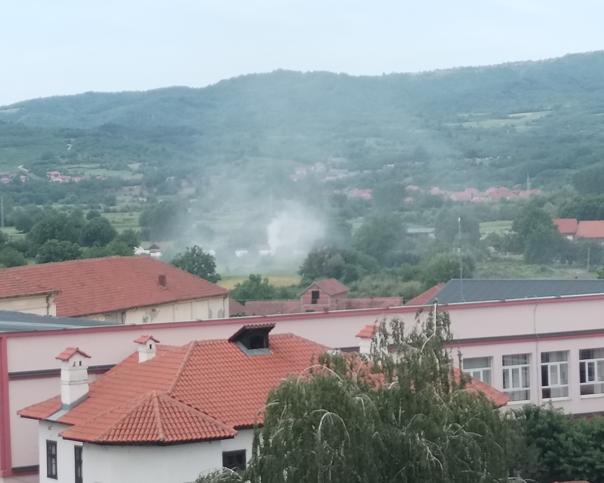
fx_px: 2288
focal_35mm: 128
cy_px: 242
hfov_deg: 15.0
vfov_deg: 12.1
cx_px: 314
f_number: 1.8
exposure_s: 1/854
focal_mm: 4.75
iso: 100
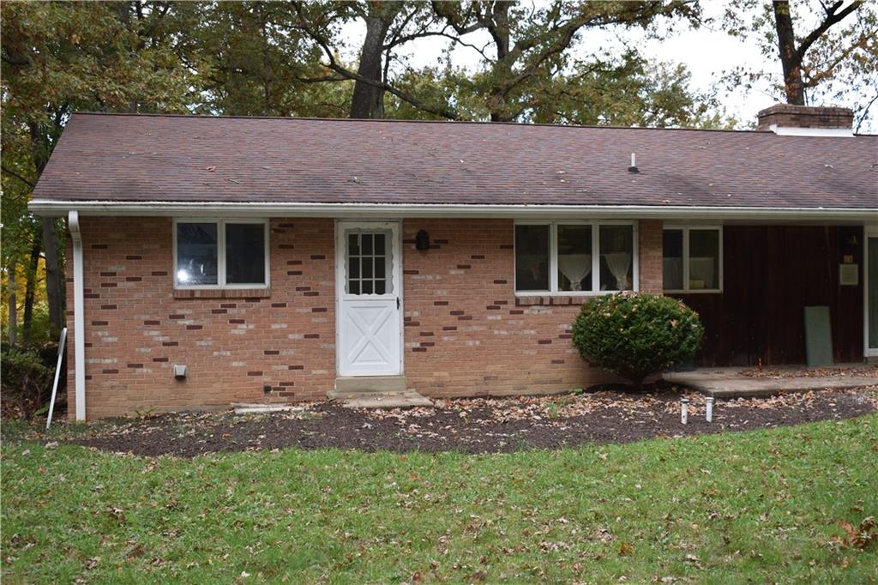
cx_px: 439
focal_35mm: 45
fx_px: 1097
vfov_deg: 29.8
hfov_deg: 43.6
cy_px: 292
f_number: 5.6
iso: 250
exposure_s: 1/125
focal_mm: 30
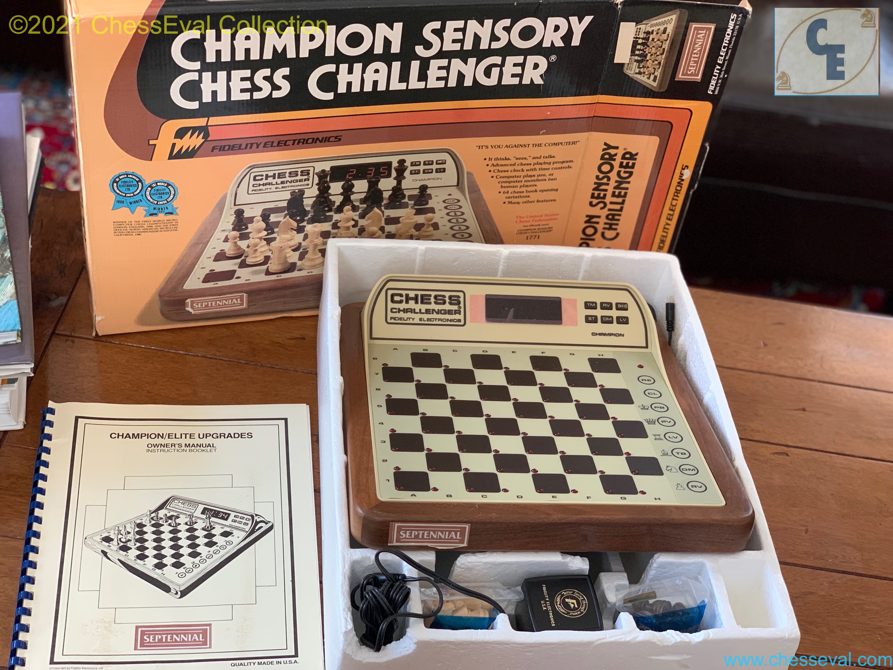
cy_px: 335
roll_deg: -10.1
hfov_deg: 36.8
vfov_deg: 28.0
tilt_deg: -41.4
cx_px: 446
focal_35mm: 52
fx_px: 1341
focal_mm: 6
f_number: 2.4
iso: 125
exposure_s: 1/73
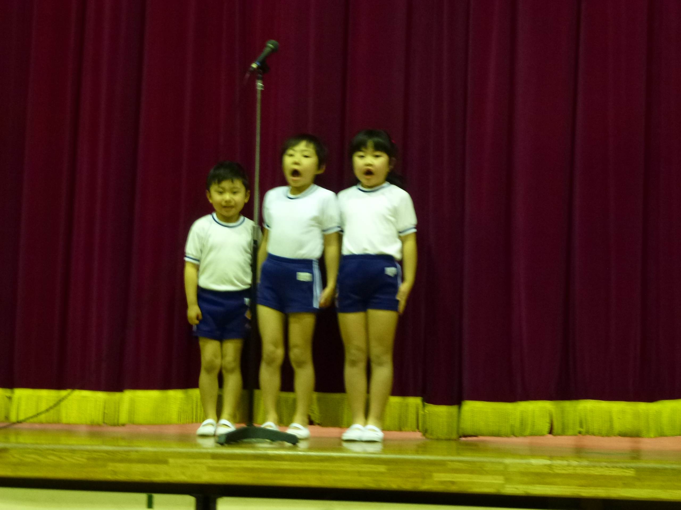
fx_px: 1751
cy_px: 255
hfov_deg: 22.0
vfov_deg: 16.6
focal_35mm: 89
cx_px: 340
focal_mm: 16
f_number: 4.9
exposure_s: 1/5
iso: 400
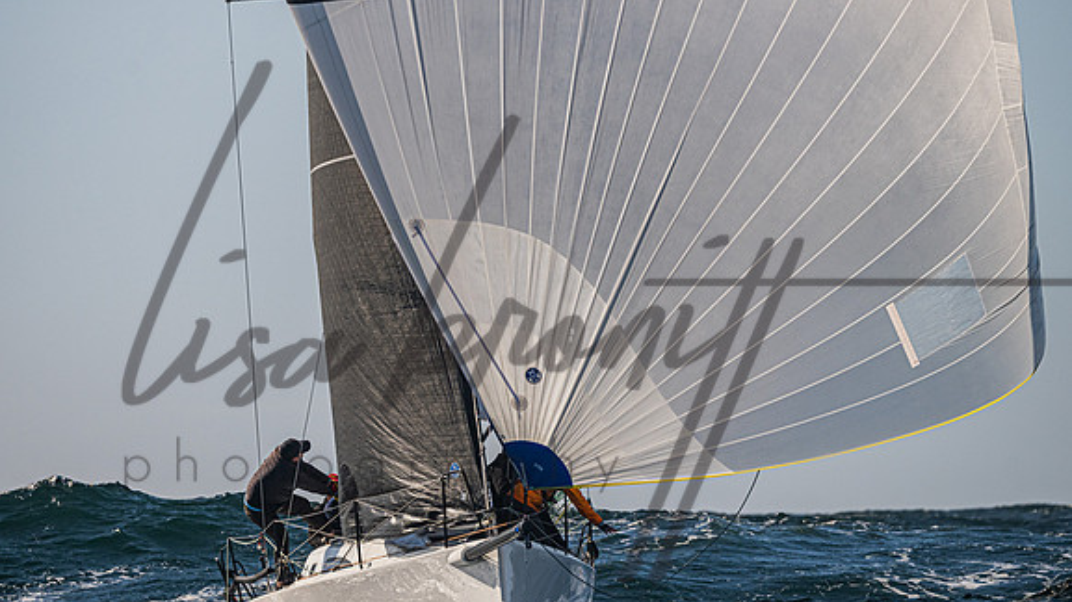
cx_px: 502
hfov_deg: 5.2
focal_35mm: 418
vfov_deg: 2.9
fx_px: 11877
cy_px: 212
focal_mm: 290
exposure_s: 1/5000
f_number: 6.3
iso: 320
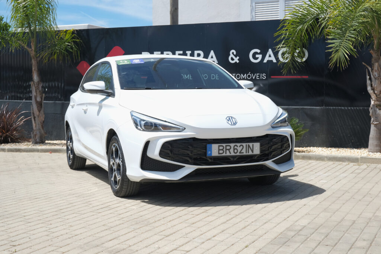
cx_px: 190
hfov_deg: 41.1
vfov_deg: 28.1
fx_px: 508
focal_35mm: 48
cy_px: 127
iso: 160
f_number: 9
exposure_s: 1/250
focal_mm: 32.3
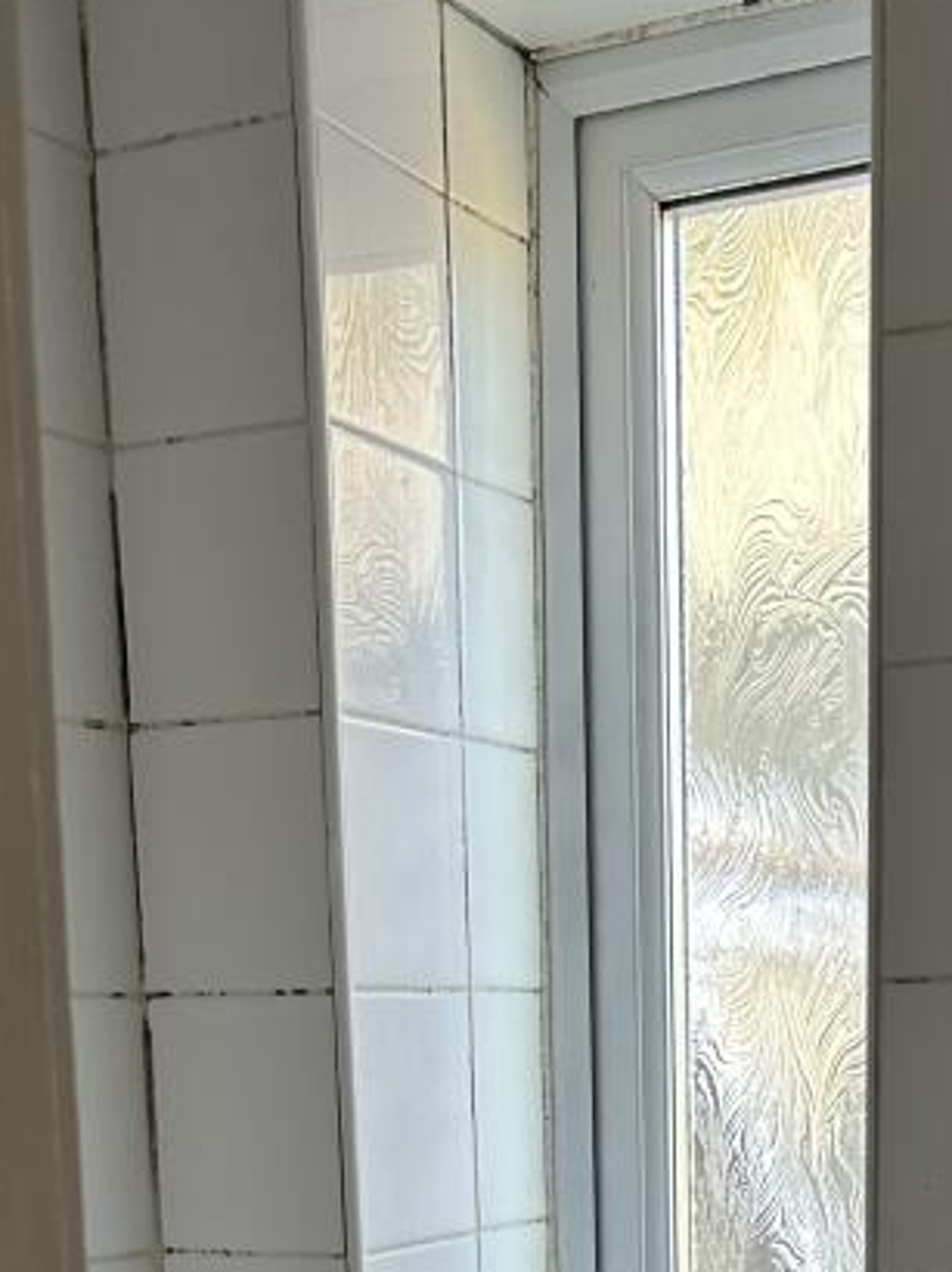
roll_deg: +1.1
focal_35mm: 65
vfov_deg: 26.4
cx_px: 574
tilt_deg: -10.8
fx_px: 2386
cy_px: 1542
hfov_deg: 22.5
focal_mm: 5.7
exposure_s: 1/121
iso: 100
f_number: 1.5
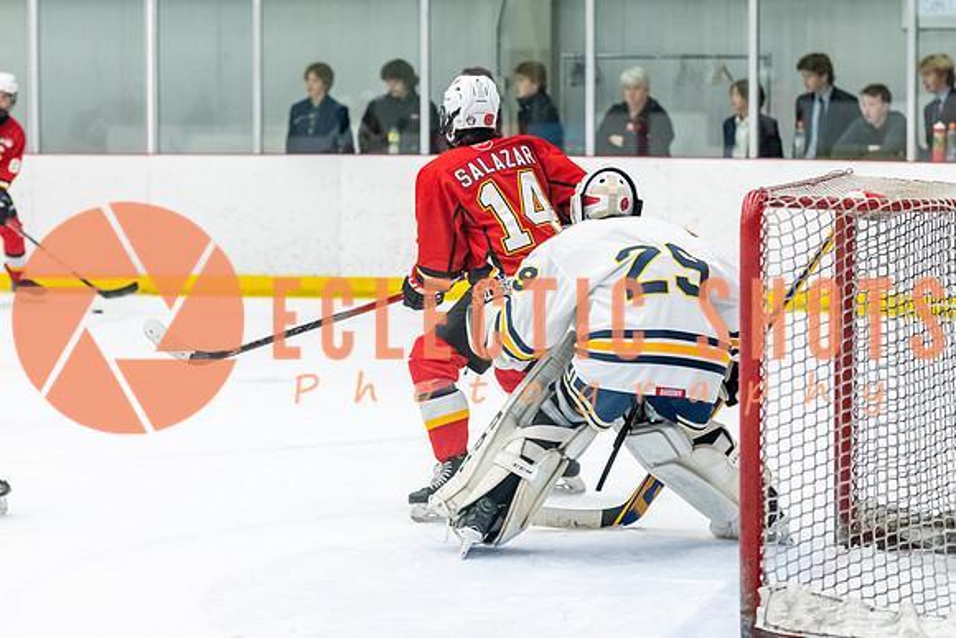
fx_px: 3354
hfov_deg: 16.2
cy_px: 343
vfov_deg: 10.9
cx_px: 454
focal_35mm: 126
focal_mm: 86
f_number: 2.8
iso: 3200
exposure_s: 1/800
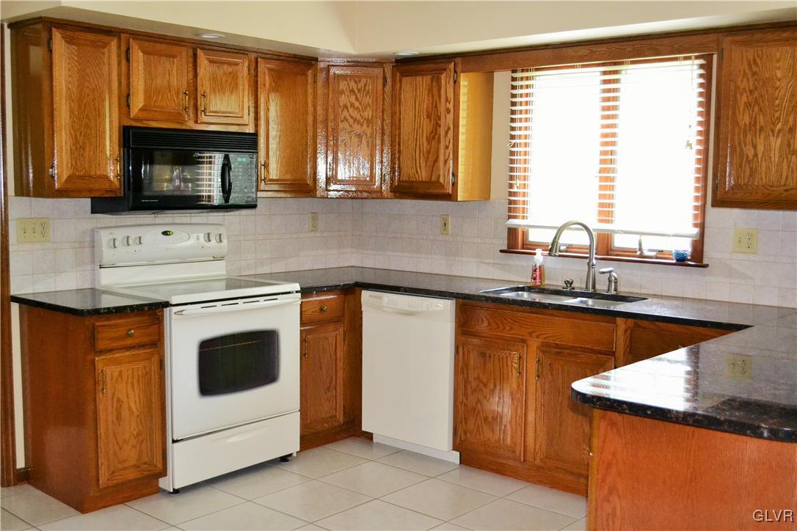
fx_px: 863
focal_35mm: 39
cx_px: 398
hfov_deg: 49.6
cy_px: 266
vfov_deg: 34.2
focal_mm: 26
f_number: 4.2
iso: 2500
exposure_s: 1/60
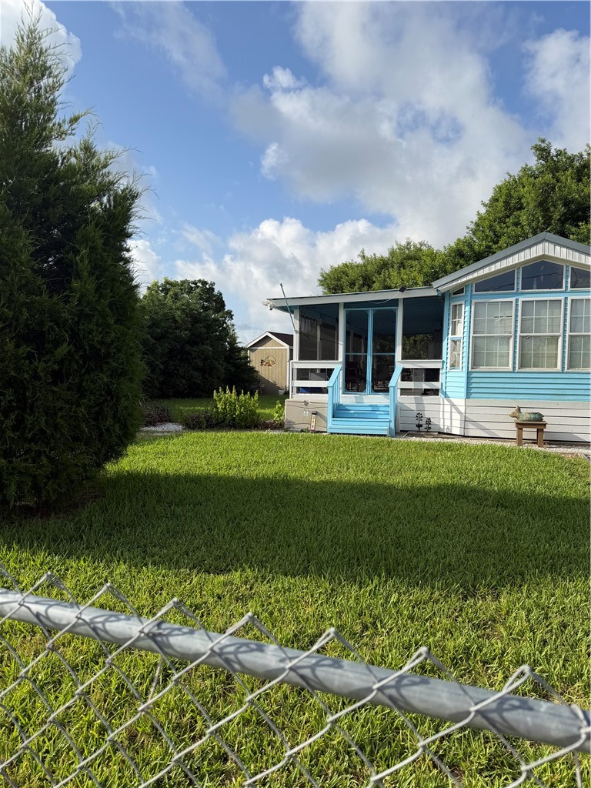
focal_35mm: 24
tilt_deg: -2.2
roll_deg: -1.1
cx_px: 296
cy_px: 394
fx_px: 546
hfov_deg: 56.8
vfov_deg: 71.6
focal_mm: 6.76
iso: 80
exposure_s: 1/4673
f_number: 1.78
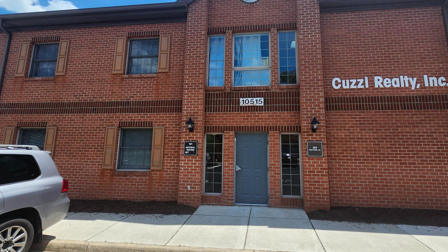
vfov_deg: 60.9
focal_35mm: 18
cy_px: 112
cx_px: 241
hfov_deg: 92.5
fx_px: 214
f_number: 2.2
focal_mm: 1.74
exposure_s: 1/1376
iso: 40
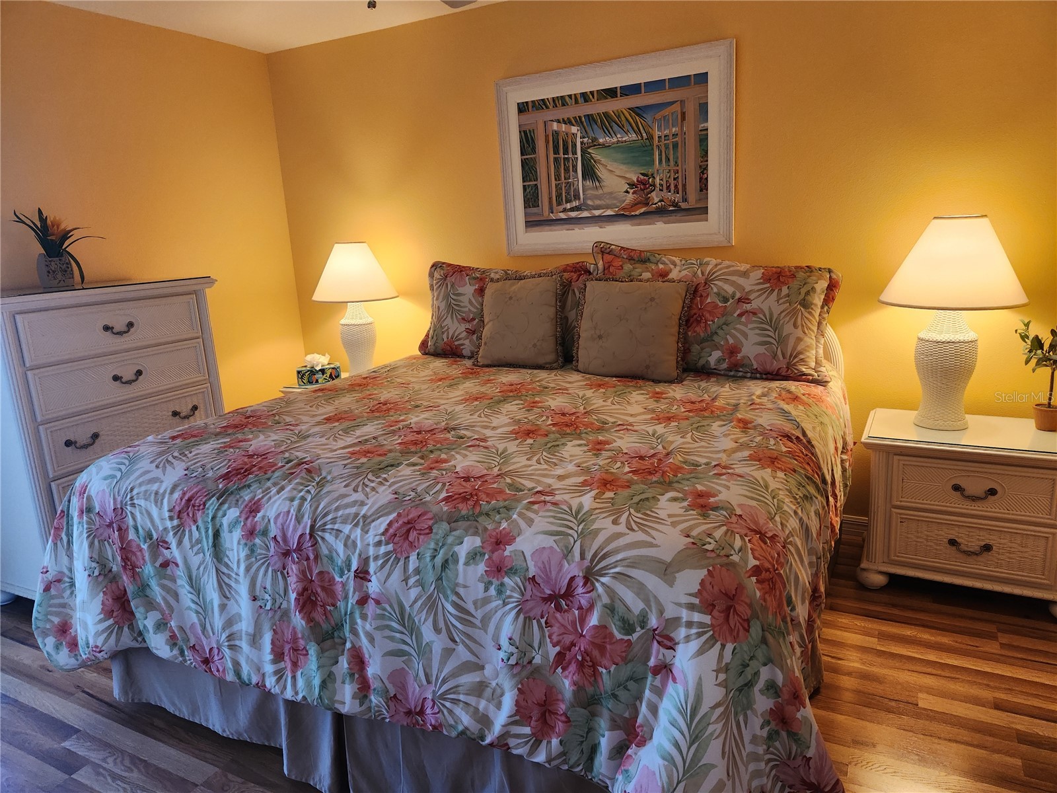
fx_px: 702
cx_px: 528
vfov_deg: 58.9
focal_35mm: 23
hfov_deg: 73.9
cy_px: 396
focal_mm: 5.4
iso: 200
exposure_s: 1/120
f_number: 1.8
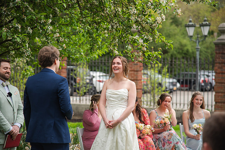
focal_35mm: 120
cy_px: 75
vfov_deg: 11.4
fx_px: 750
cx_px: 112
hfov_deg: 17.1
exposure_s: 1/320
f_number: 4
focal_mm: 120
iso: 125
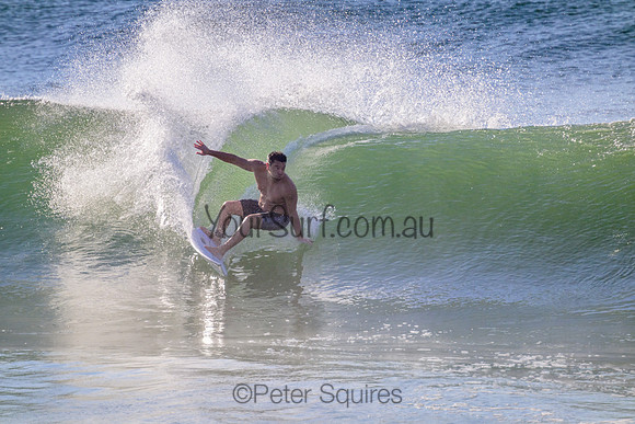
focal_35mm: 800
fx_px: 14114
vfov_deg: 1.7
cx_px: 318
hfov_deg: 2.6
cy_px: 212
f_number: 11
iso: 900
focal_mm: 800
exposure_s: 1/2000
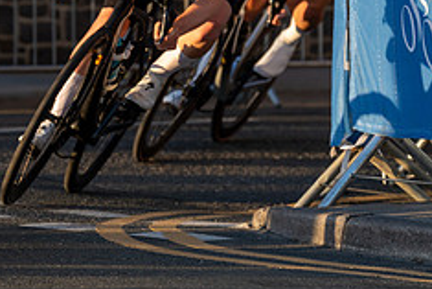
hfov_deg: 6.2
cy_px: -6
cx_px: -63
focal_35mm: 333
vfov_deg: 4.1
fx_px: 3998
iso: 200
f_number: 4
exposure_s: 1/1000
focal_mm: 135
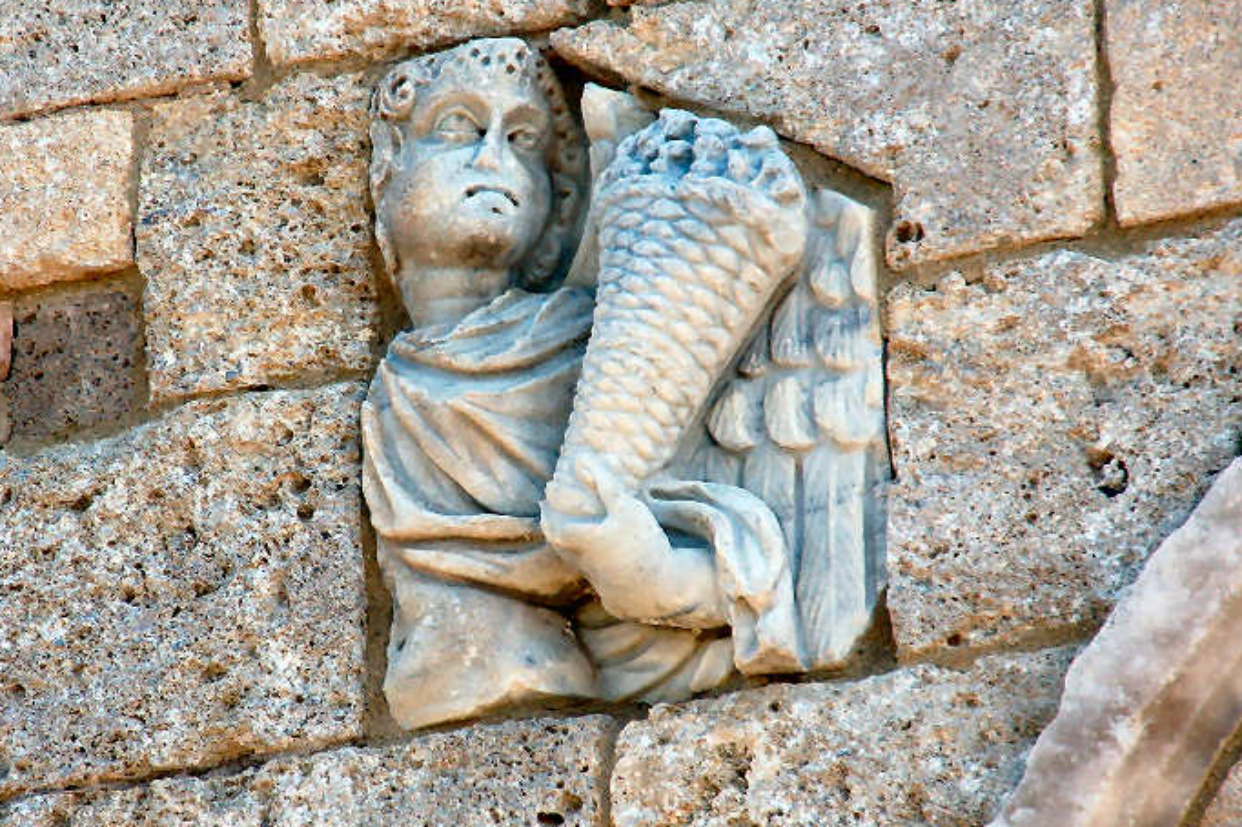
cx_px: 466
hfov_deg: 6.9
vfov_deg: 4.6
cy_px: 391
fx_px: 10232
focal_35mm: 297
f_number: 6.7
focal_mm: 135
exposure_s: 1/750
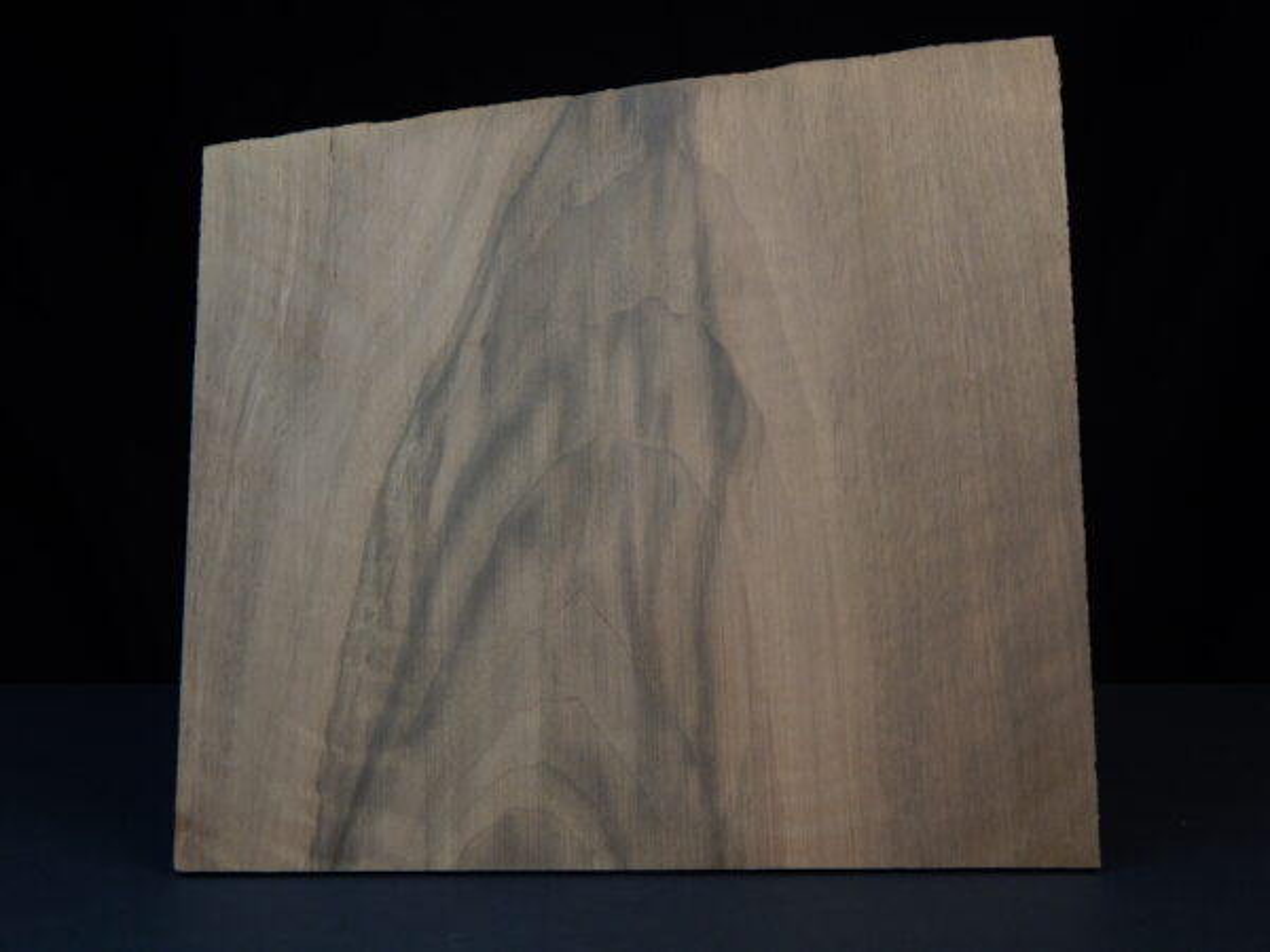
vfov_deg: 30.3
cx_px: 635
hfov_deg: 39.7
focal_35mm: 48
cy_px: 476
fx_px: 1761
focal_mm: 8.6
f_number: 3.7
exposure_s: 1/80
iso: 125
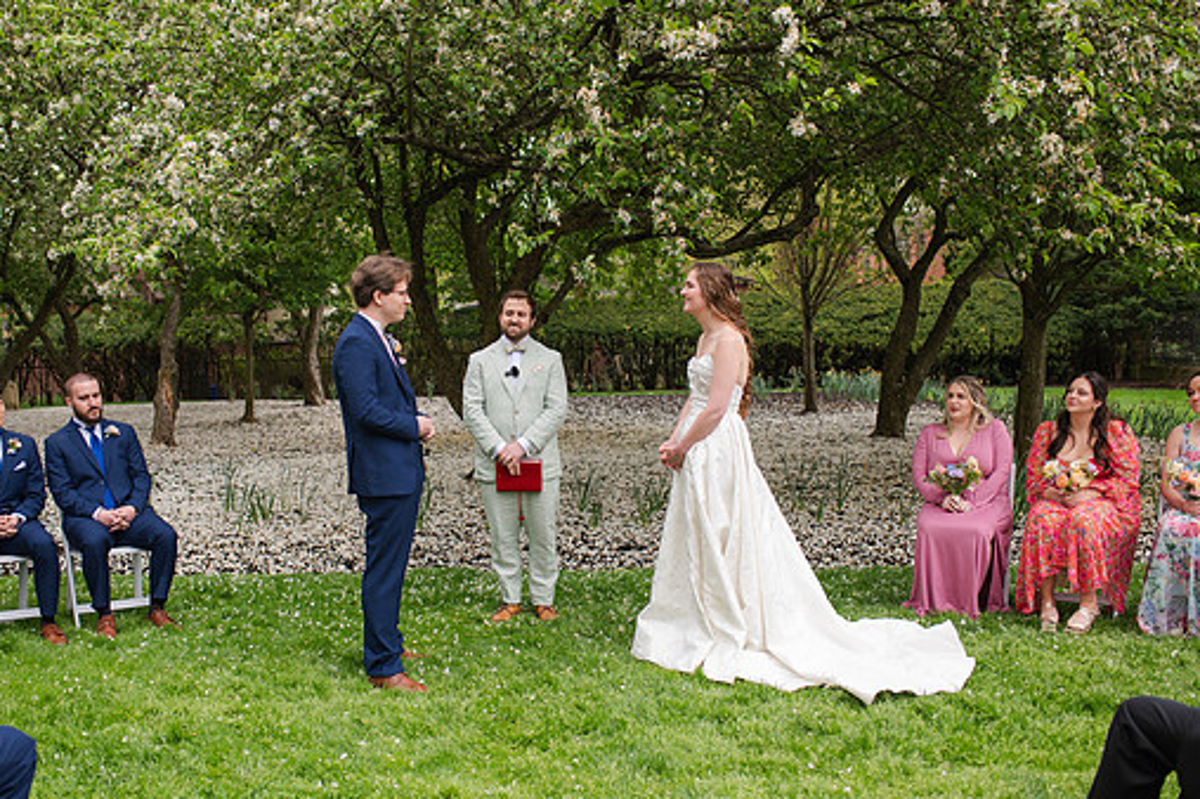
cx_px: 529
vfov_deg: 33.4
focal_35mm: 40
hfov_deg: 48.4
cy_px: 404
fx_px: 1332
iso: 160
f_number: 3.2
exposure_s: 1/640
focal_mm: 35
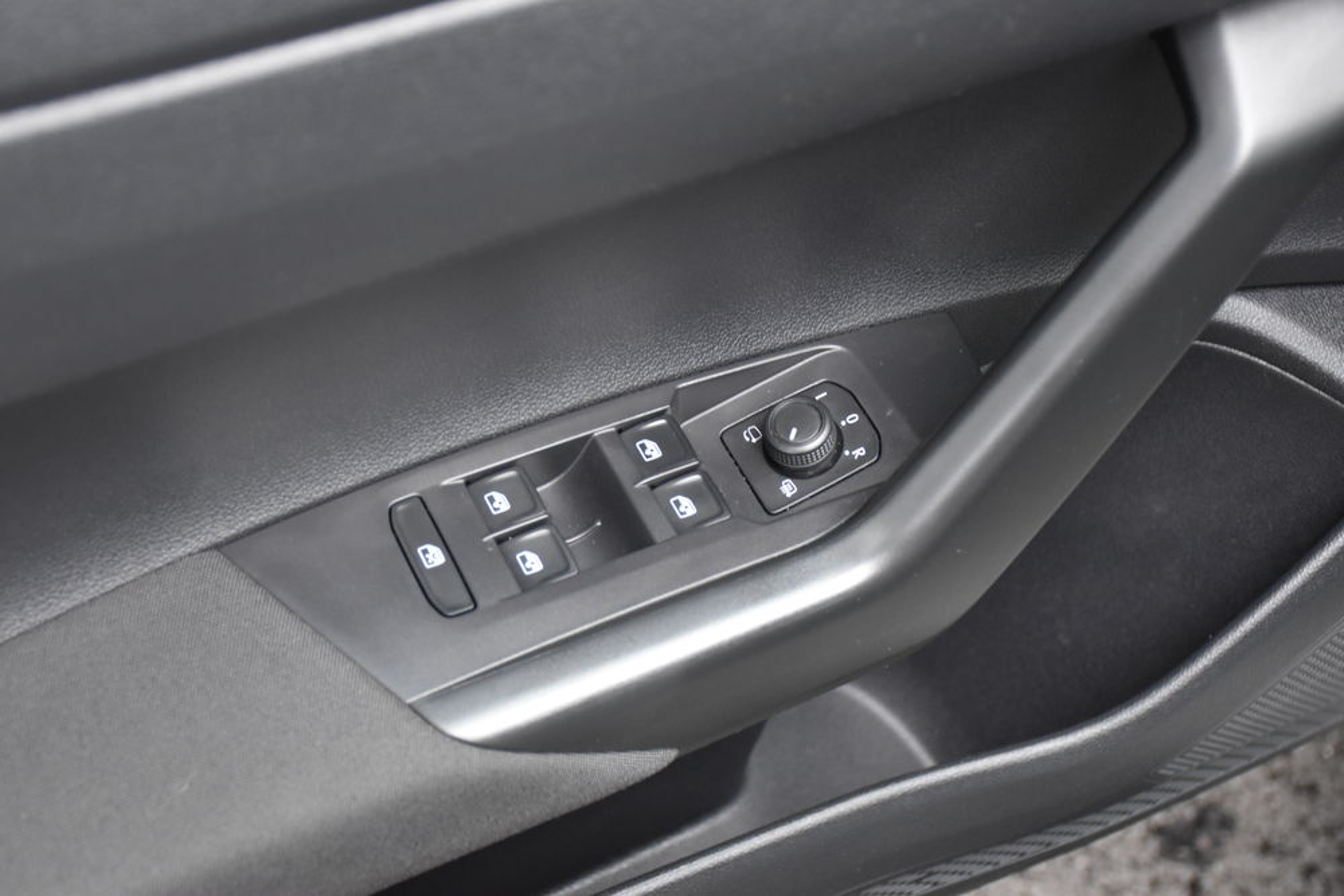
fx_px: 2240
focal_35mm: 60
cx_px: 672
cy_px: 448
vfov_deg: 22.6
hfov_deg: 33.4
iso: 1250
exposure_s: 1/60
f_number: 4.5
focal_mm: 40
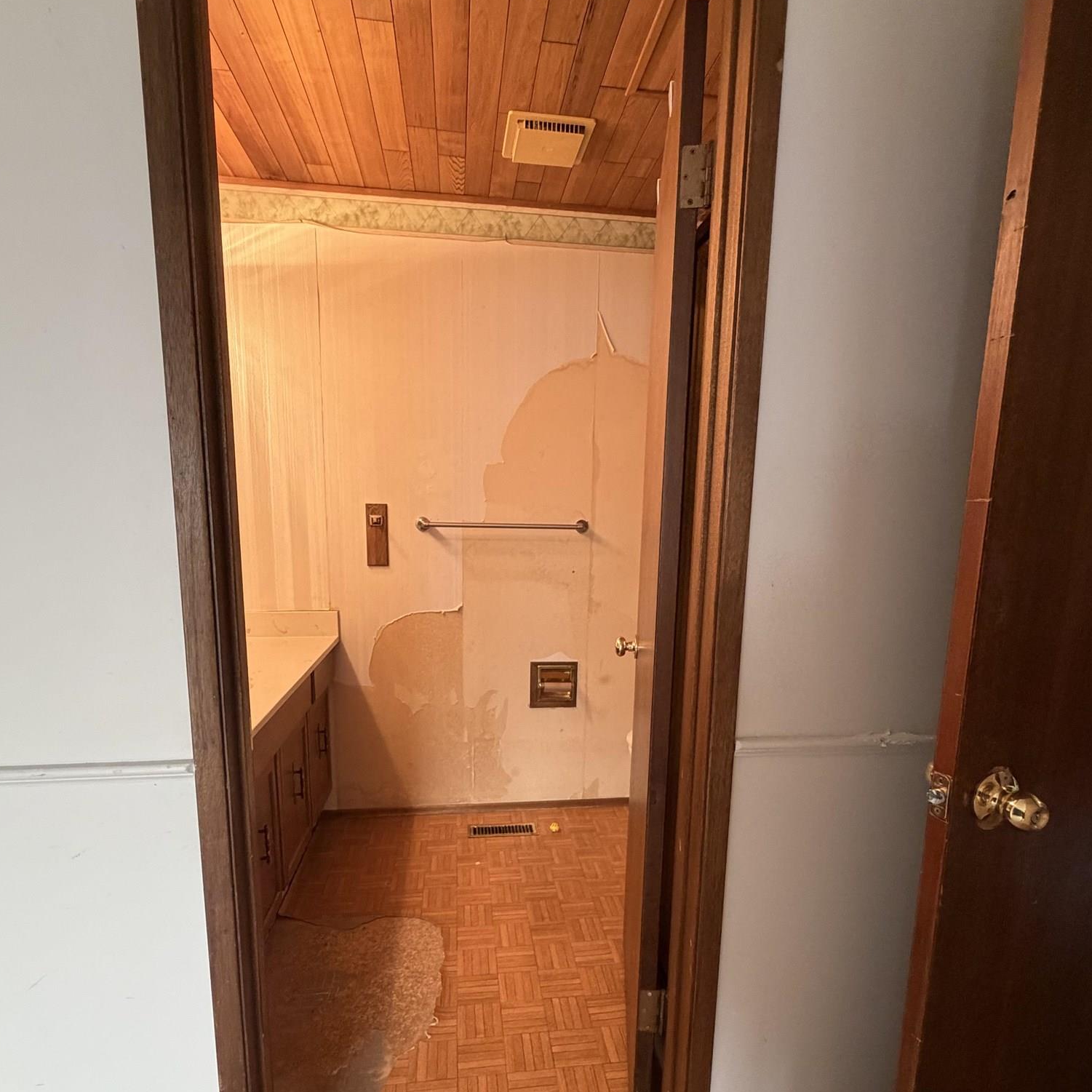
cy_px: 630
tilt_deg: -9.8
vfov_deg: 77.2
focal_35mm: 19
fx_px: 678
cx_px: 548
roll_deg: -0.2
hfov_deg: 77.7
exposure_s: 1/60
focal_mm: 2.22
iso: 320
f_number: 2.2
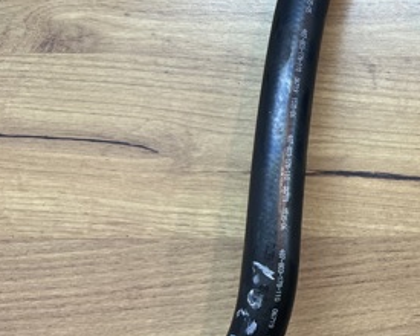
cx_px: 469
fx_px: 733
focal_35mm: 59
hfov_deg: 28.8
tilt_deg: -83.3
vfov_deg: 25.8
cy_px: 176
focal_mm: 5.7
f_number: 1.5
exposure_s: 1/100
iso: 100
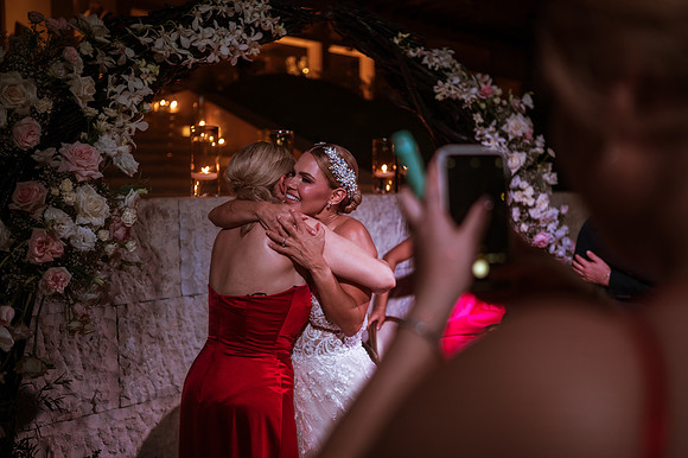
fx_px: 668
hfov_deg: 54.5
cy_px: 229
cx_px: 344
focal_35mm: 35
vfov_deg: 37.8
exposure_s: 1/160
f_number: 1.8
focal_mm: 35
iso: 500
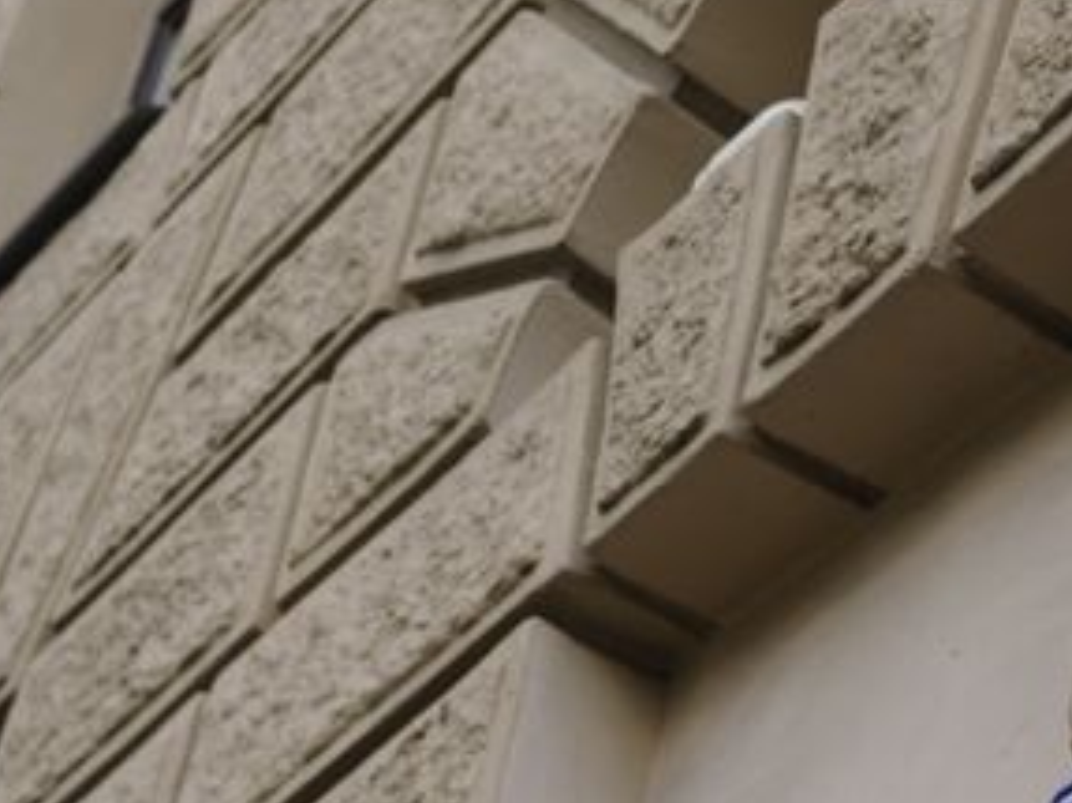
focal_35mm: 164
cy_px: 340
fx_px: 5077
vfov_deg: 9.0
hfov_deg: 11.9
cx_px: 1076
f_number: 4.5
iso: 320
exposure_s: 1/320
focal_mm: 70
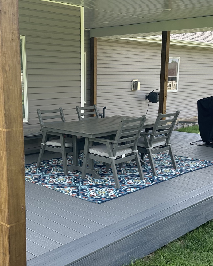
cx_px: 95
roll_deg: -0.2
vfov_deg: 39.5
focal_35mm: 47
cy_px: 145
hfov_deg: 32.0
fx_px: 371
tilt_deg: -11.1
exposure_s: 1/803
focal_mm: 6.86
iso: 80
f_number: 1.78
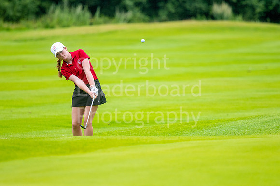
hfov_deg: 4.6
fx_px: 3498
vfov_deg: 3.1
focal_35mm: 450
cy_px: 93
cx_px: 140
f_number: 4.5
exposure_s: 1/1000
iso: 320
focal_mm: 300
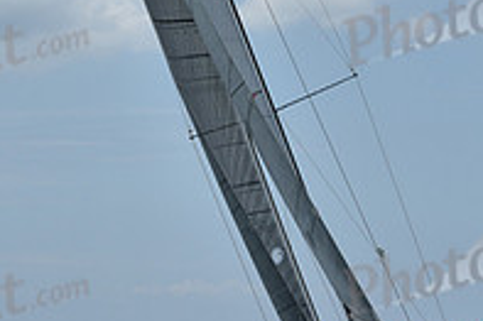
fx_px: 2761
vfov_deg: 6.6
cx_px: 217
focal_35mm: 206
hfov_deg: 10.0
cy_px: -88
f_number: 9
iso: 250
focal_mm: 70
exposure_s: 1/1250
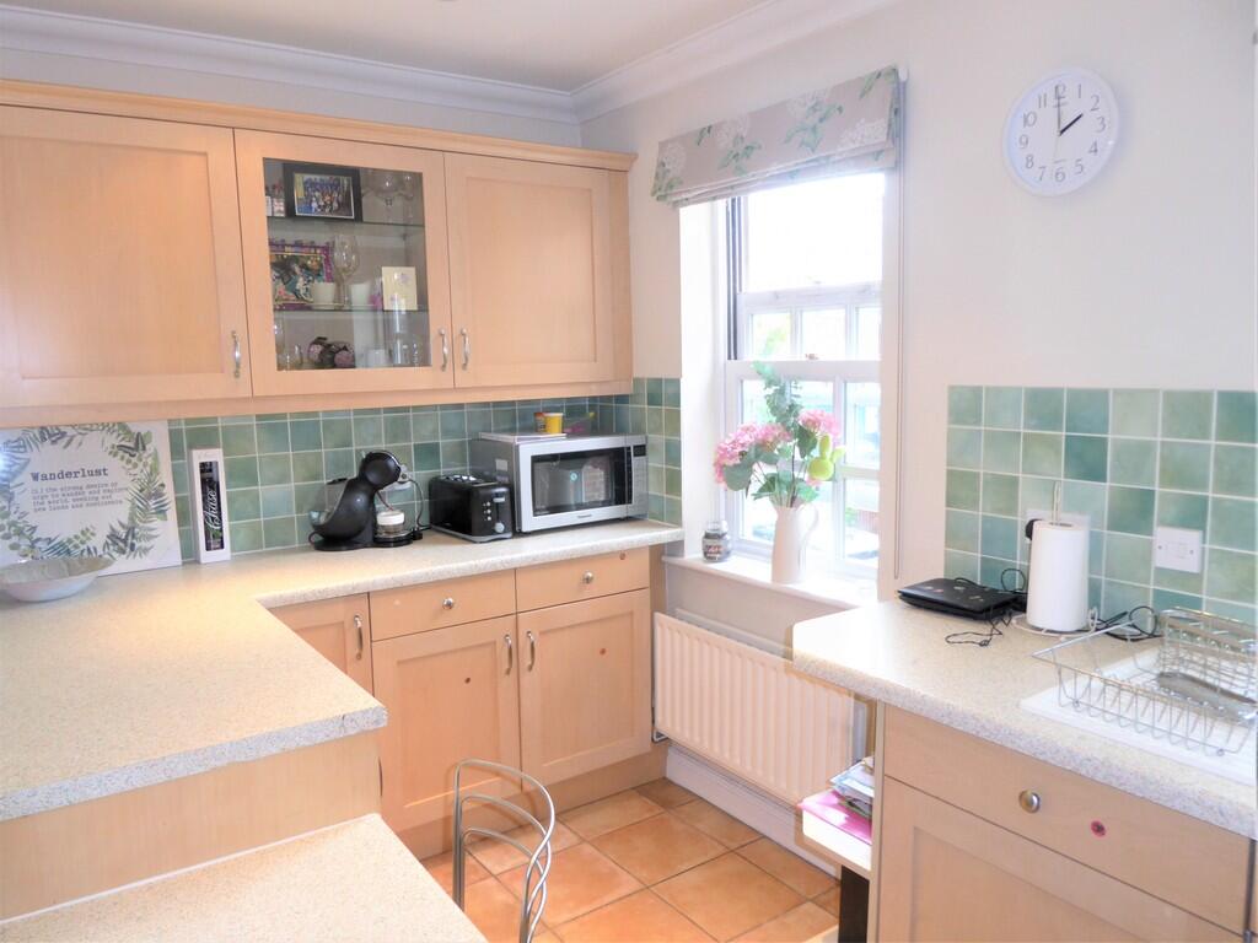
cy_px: 472
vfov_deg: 56.8
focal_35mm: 24
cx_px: 629
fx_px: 872
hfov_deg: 71.6
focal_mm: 4.3
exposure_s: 1/20
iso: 100
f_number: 3.3
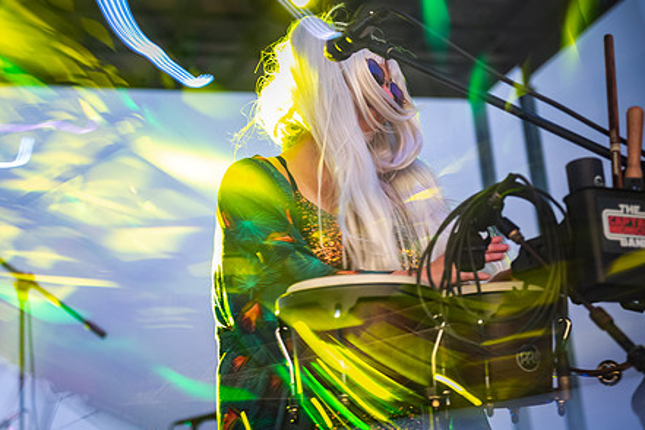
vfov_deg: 14.9
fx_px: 1648
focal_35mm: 92
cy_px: 220
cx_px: 231
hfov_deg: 22.1
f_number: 14
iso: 1400
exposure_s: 1/2
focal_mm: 70
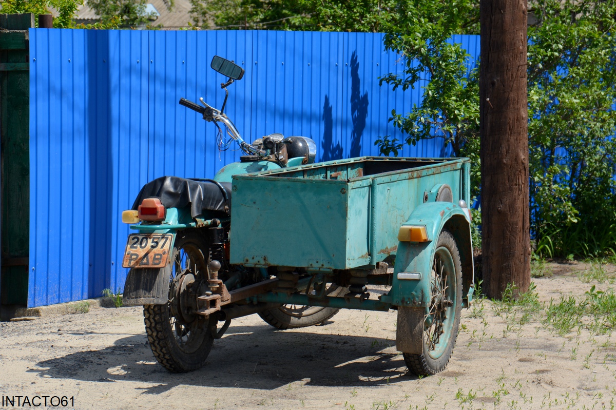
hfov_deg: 13.0
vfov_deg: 8.7
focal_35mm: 158
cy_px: 205
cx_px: 308
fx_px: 2694
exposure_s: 1/250
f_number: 8
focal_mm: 105
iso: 100
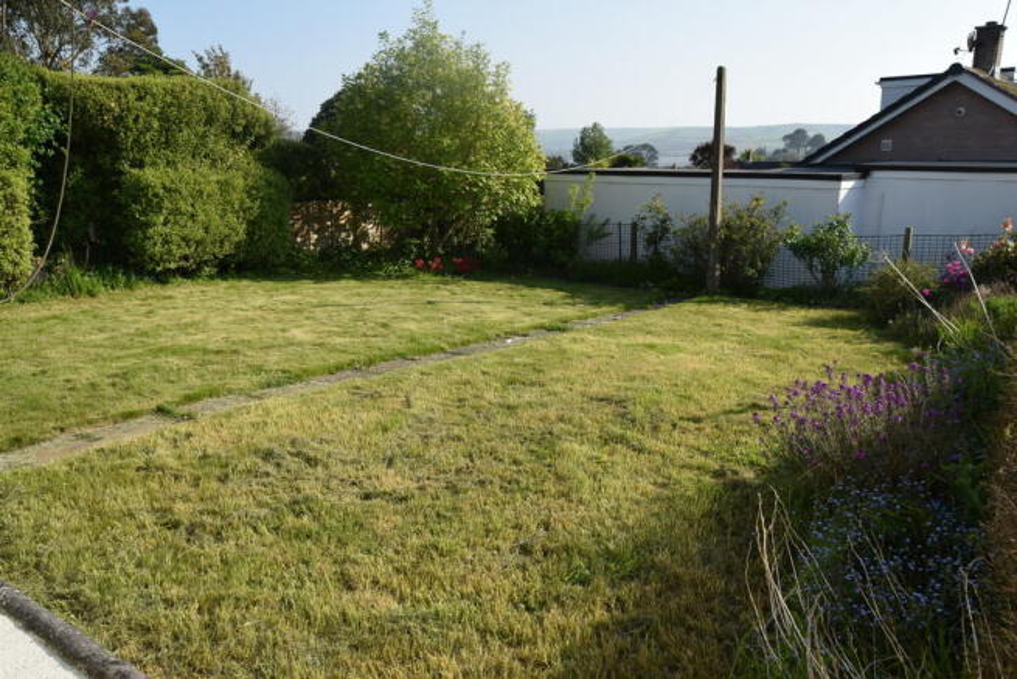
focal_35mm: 27
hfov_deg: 67.4
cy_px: 340
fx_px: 763
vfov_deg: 48.0
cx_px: 508
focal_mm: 18
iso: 250
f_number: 8
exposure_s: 1/500
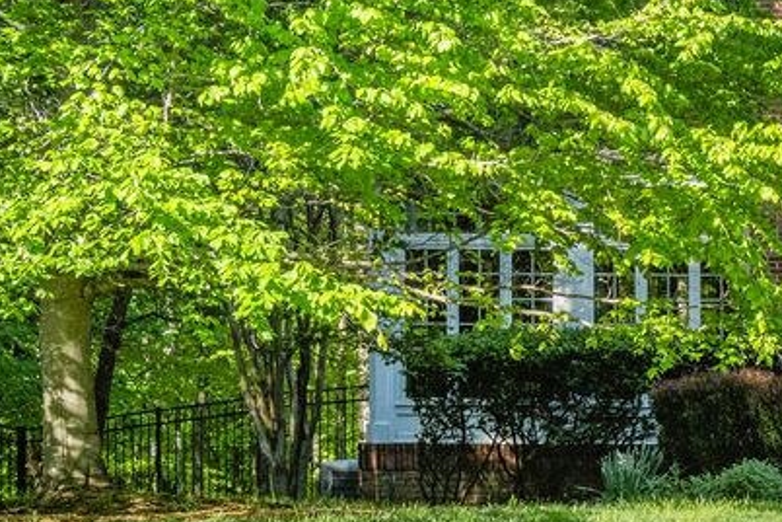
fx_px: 3084
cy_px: 49
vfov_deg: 9.6
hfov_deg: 12.4
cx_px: 1669
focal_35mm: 142
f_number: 9
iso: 200
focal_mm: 33
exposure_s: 1/320
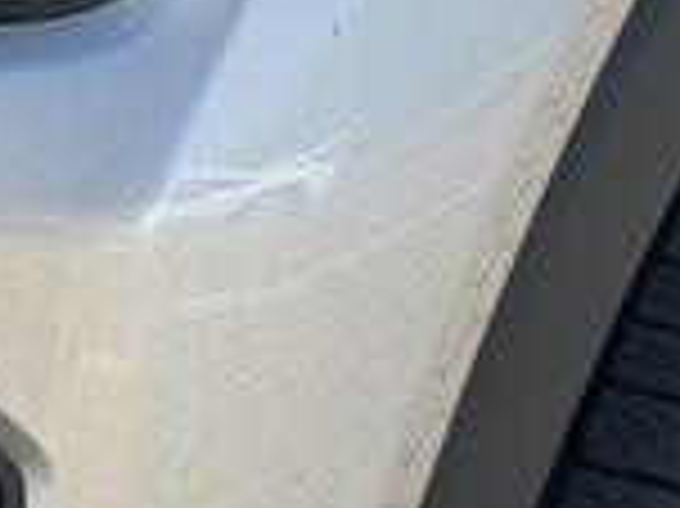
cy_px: -43
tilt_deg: -14.0
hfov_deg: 11.0
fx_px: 3435
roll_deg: +0.9
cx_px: -230
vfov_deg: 8.4
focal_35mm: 175
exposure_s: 1/2762
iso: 80
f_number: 1.78
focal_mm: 6.76
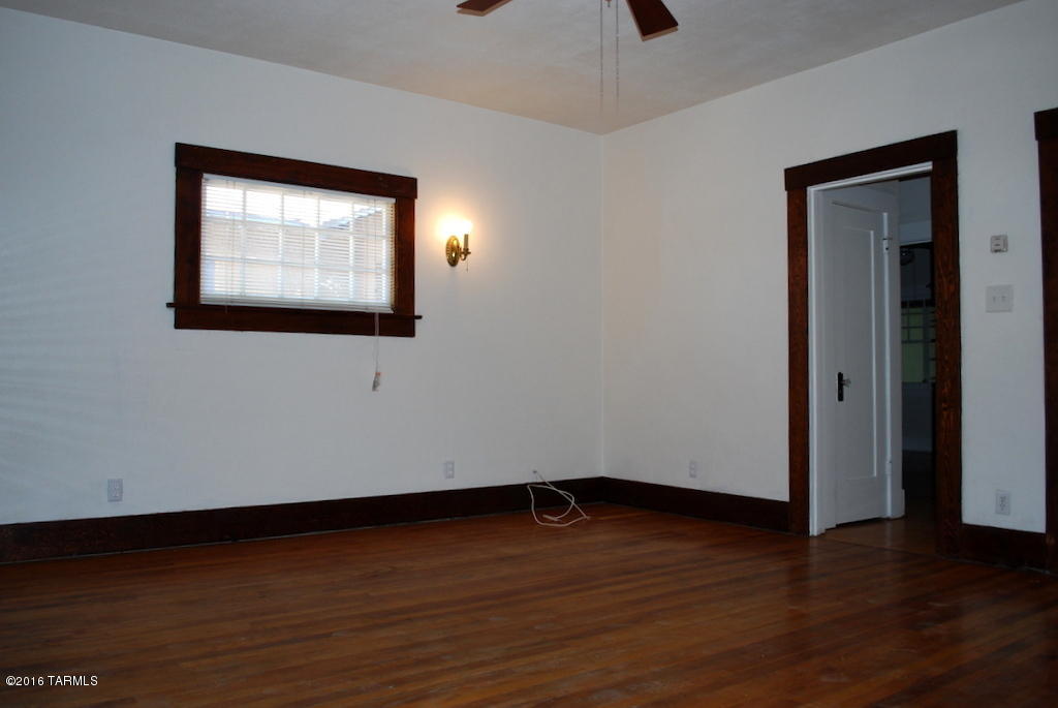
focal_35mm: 27
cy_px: 354
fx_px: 794
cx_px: 529
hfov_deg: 67.3
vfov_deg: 48.0
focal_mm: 18
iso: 200
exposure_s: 1/60
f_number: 3.5
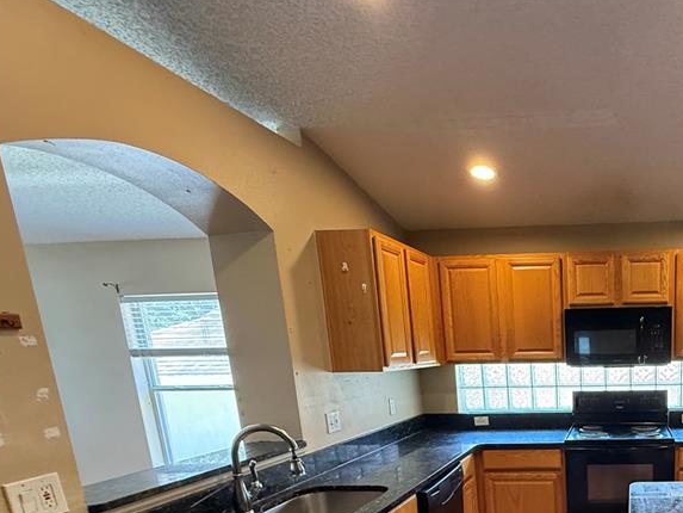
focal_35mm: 25
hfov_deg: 60.1
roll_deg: +2.5
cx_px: 601
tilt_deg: -10.1
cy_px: 443
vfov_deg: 50.0
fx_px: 493
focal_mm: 2.22
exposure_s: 1/60
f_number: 2.2
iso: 500
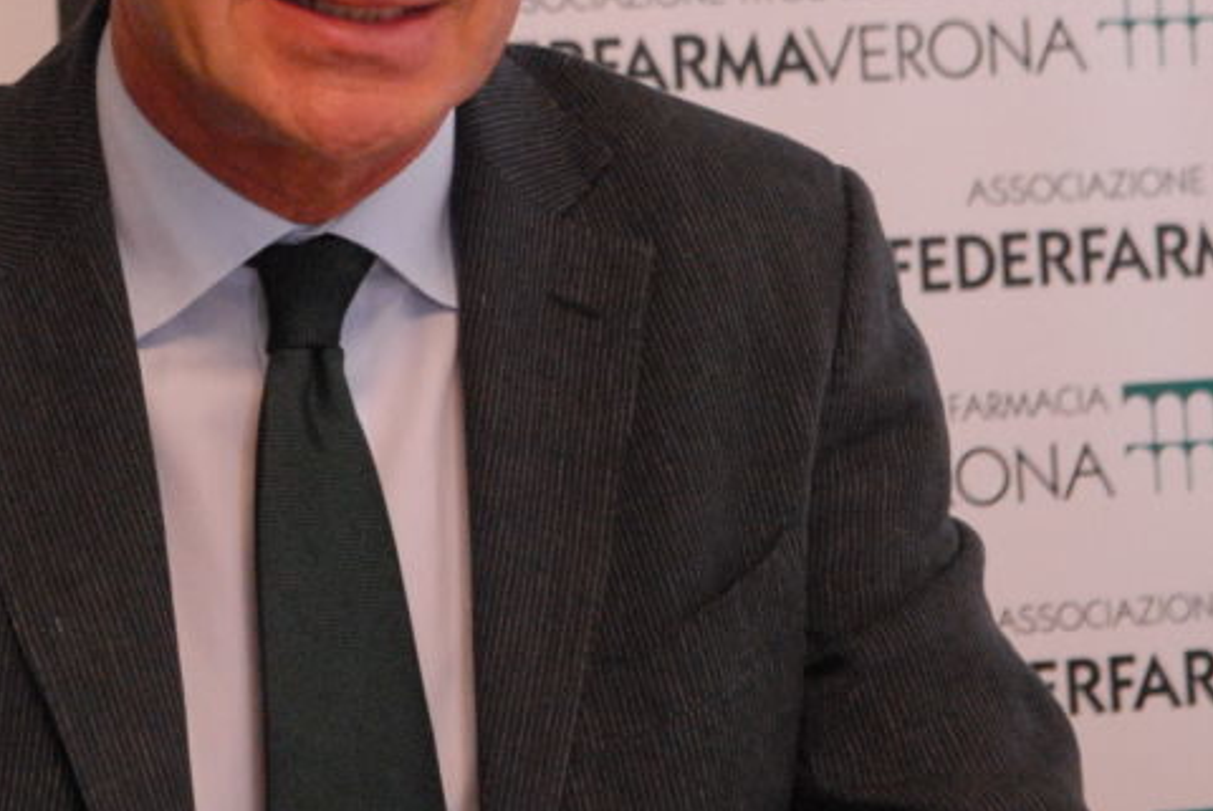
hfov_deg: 14.2
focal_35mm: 144
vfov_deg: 9.5
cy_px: 82
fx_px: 4859
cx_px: 339
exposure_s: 1/80
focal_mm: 45
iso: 1600
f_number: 4.5
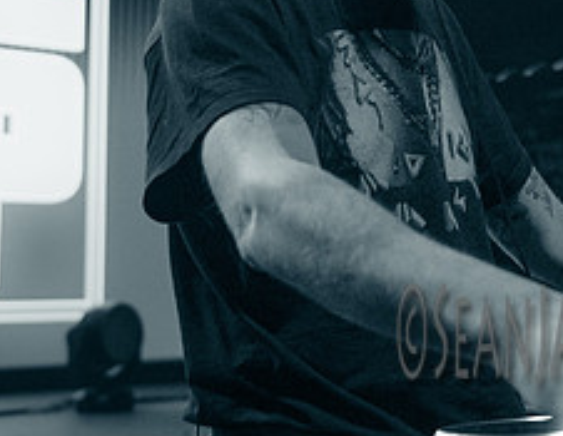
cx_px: 450
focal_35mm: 87
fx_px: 1432
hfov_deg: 22.0
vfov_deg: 16.9
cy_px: -10
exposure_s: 1/320
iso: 4000
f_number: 2.8
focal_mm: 29
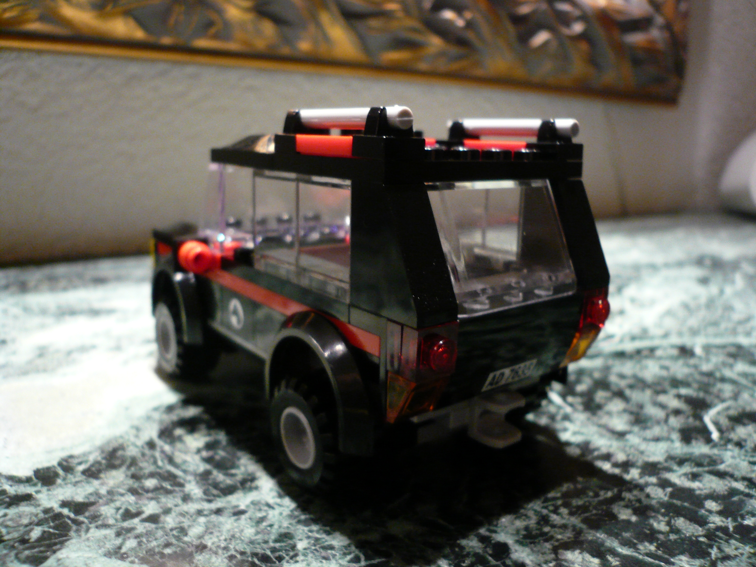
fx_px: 612
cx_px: 378
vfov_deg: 49.7
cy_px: 284
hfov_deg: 63.4
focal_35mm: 28
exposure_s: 1/8
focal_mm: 4.6
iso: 200
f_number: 2.8
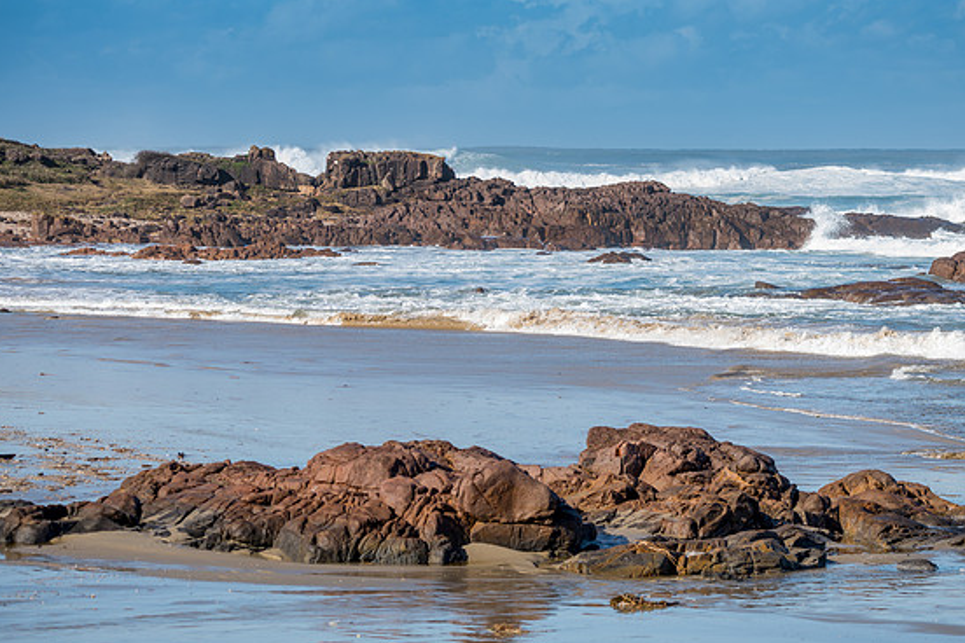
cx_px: 495
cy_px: 319
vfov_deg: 8.6
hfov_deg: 12.8
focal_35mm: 160
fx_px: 4289
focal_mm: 150
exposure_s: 1/100
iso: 31
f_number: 8
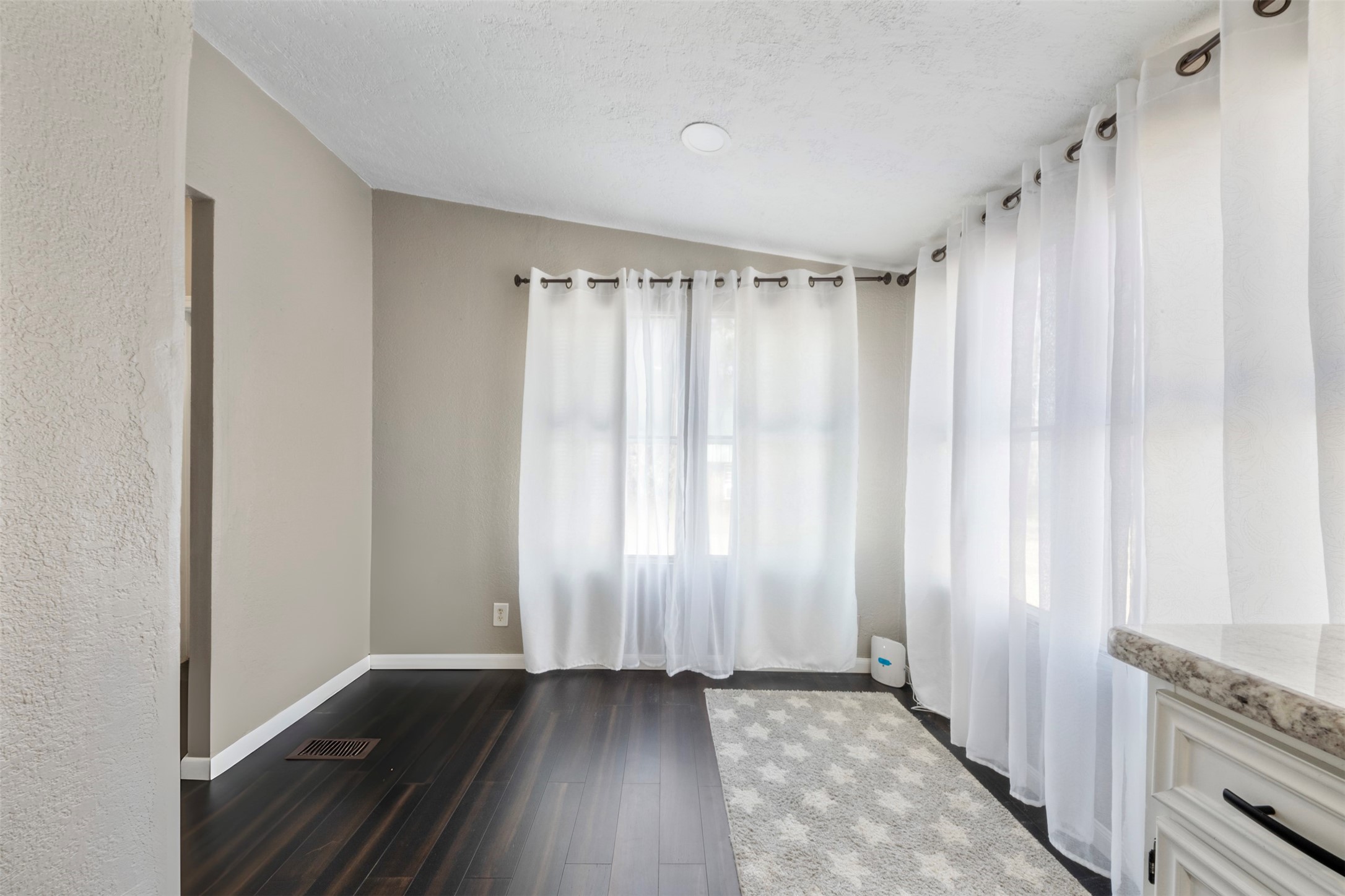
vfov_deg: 81.2
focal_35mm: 14
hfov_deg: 104.3
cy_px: 448
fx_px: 523
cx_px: 672
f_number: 9
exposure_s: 2
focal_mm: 14
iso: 250
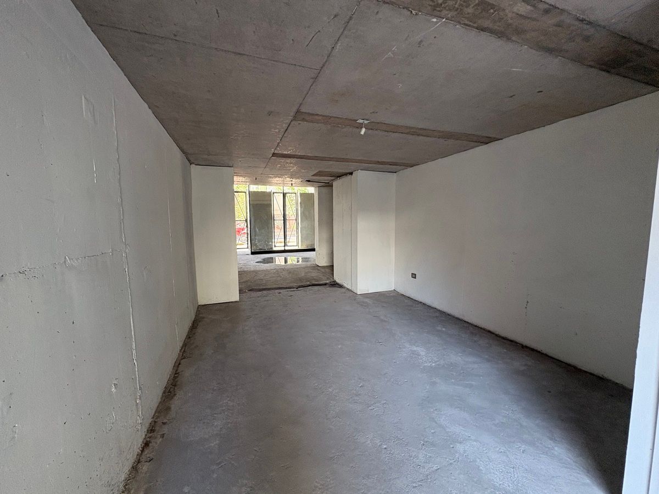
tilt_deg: -5.1
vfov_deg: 85.7
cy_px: 247
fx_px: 267
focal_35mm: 14
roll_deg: +0.7
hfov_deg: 102.1
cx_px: 330
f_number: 2.2
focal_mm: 2.22
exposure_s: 1/69
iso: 250
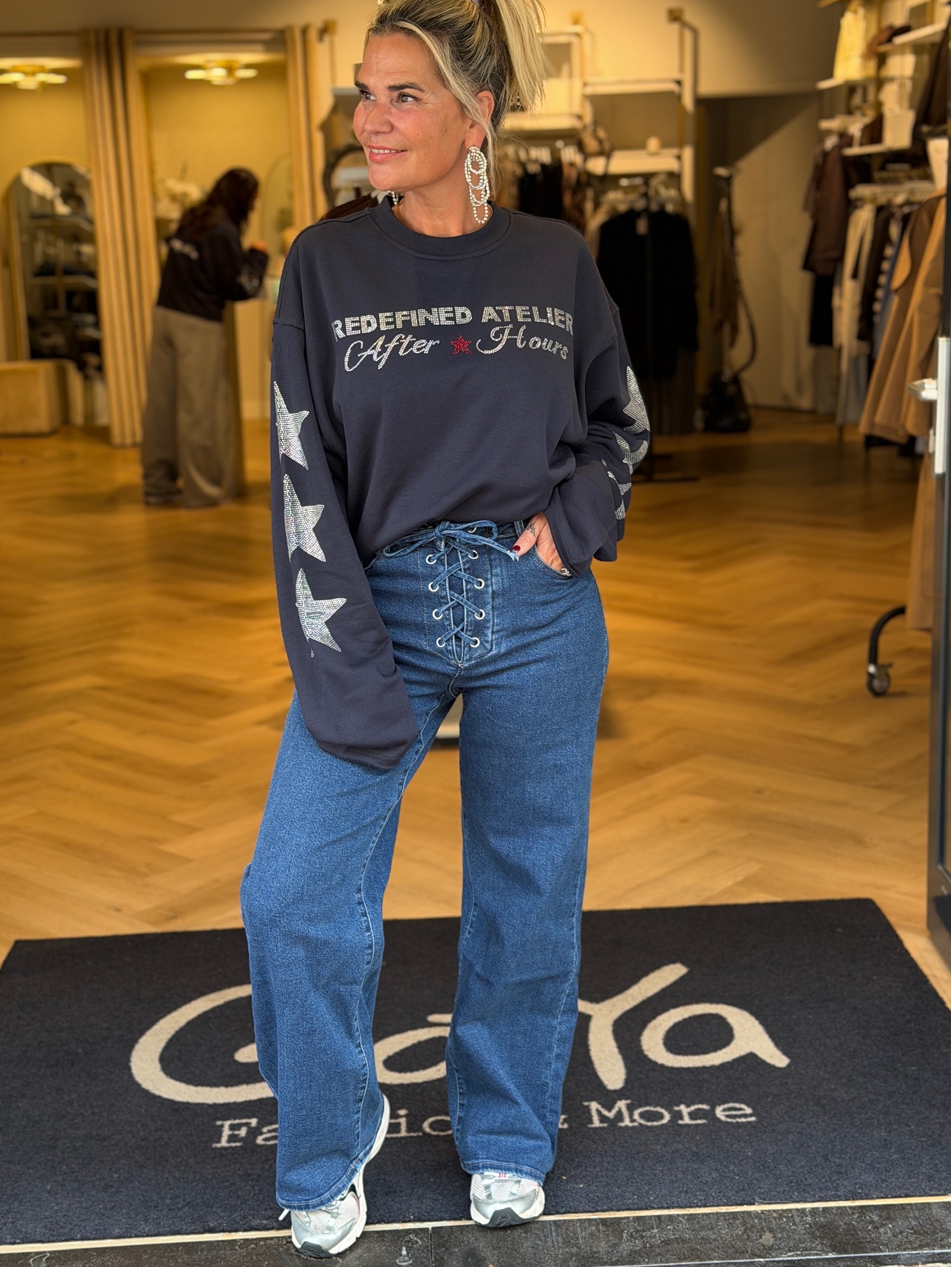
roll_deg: +1.5
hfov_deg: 29.7
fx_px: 1795
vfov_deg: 38.9
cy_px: 626
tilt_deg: -13.2
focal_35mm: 49
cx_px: 467
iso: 50
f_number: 1.78
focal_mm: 6.76
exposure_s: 1/121
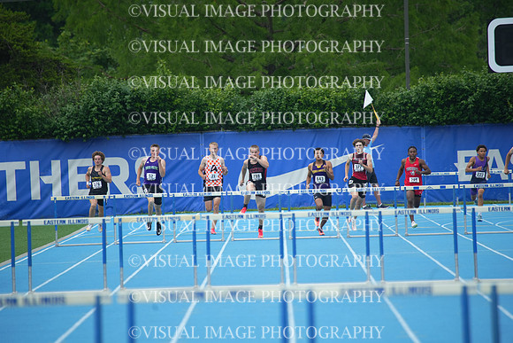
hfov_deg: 5.2
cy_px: 172
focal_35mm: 400
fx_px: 5701
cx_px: 256
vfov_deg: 3.4
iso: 400
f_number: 5.6
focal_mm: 400
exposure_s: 1/1000
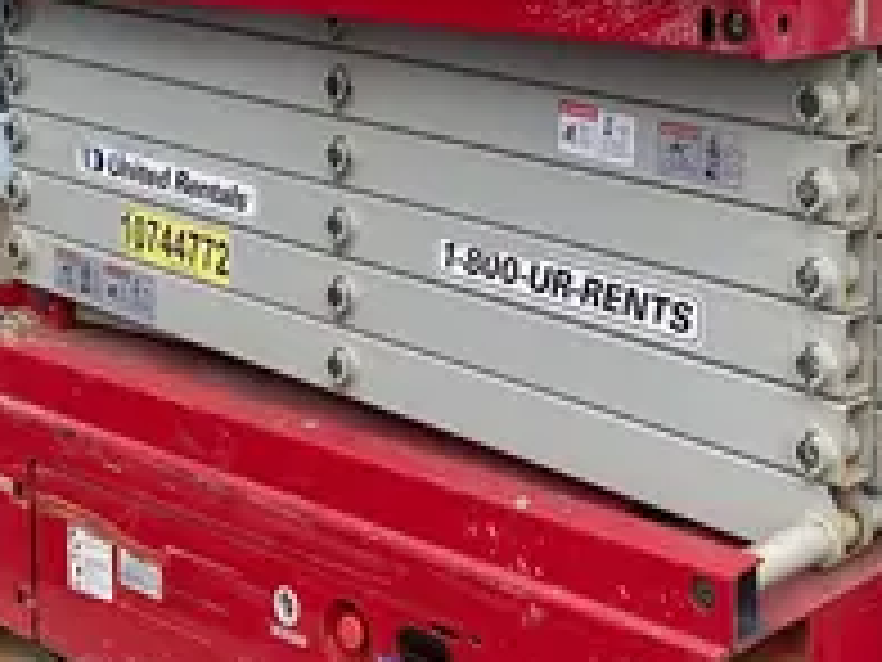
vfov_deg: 19.5
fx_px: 1860
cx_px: 711
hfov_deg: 26.2
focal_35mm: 73
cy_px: -20
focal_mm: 4.25
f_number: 1.8
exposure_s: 1/1124
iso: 32
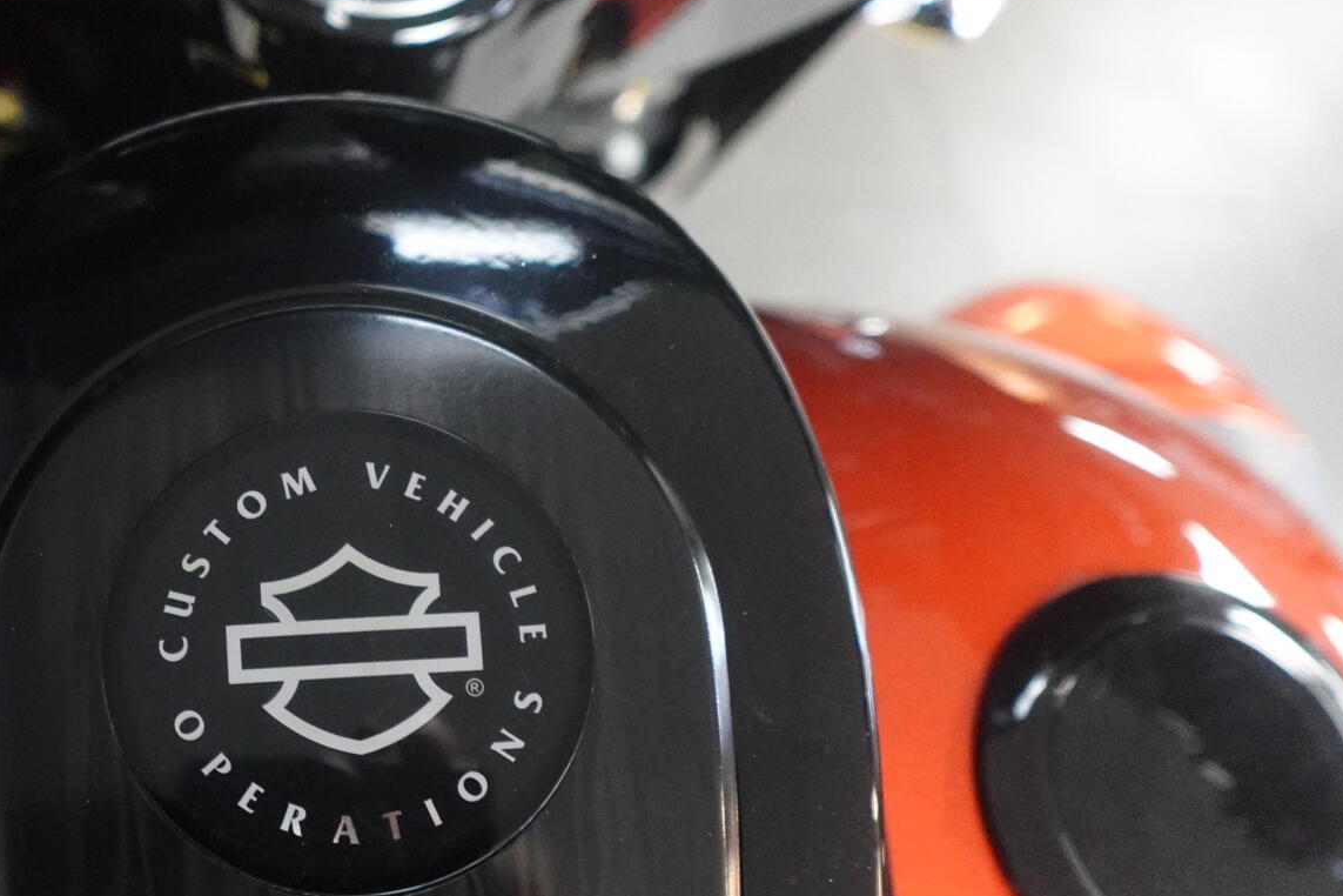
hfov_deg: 52.2
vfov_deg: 36.4
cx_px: 343
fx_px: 1306
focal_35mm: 35
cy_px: 728
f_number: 2
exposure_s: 1/100
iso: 3200
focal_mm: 7.6
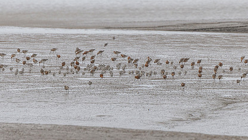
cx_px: 140
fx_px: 5242
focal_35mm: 797
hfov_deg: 2.7
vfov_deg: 1.5
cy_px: 67
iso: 560
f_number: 6.3
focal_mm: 400
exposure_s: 1/1600
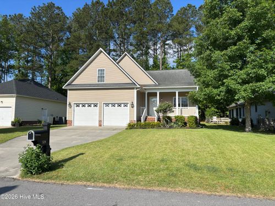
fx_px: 207
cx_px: 138
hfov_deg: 67.3
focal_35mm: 26
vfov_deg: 53.1
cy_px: 103
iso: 50
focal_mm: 5.96
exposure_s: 1/4082
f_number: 1.6
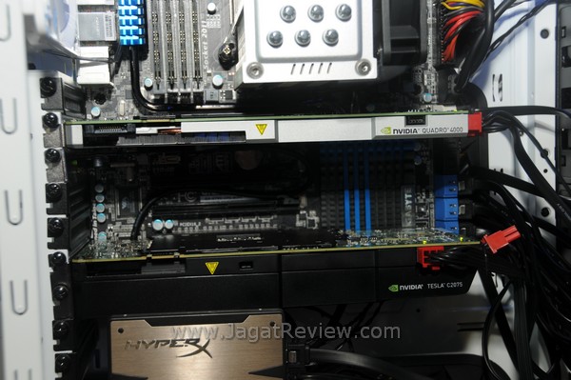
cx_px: 286
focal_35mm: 57
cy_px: 190
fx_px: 903
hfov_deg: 35.1
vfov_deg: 23.7
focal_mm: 38
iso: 200
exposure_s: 1/60
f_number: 6.3
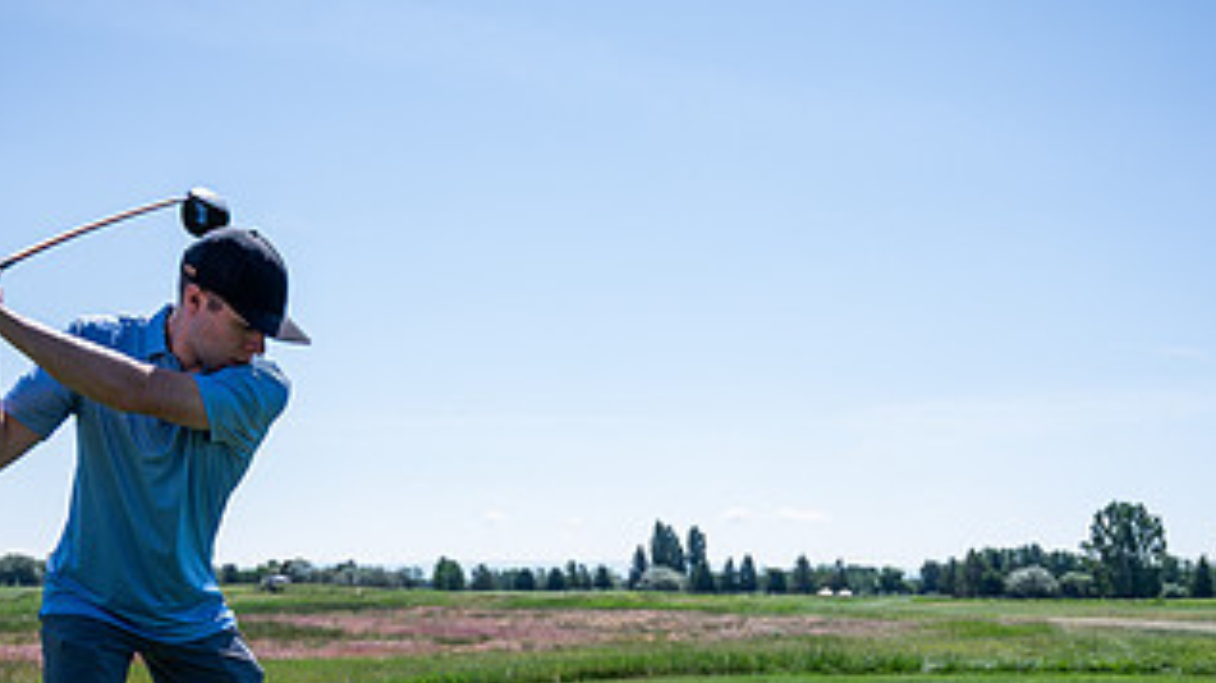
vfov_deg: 25.0
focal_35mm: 46
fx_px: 1483
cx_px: 564
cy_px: 645
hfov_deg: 44.6
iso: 160
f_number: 4
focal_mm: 24
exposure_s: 1/1250
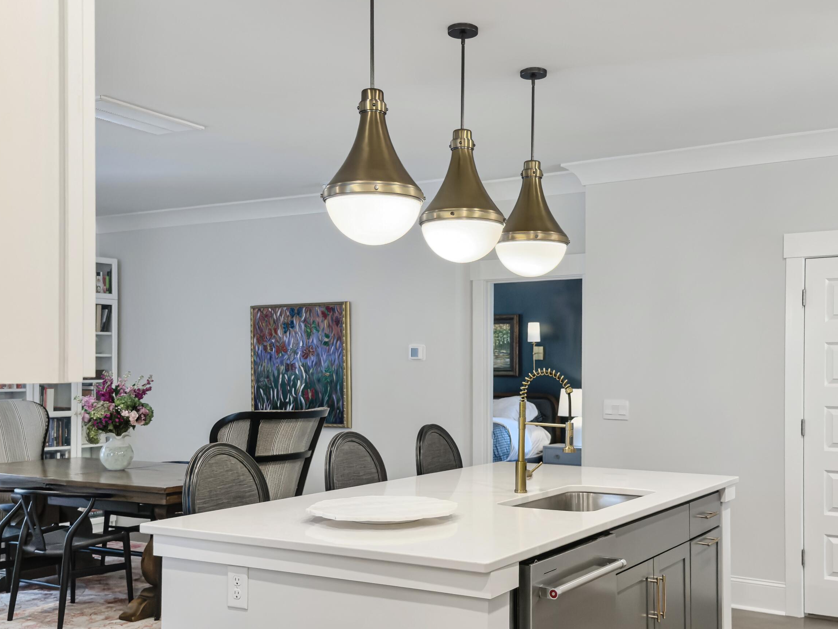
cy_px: 388
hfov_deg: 47.8
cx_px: 470
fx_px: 944
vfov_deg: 36.6
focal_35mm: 39
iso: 320
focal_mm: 6.76
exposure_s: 1/120
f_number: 1.8
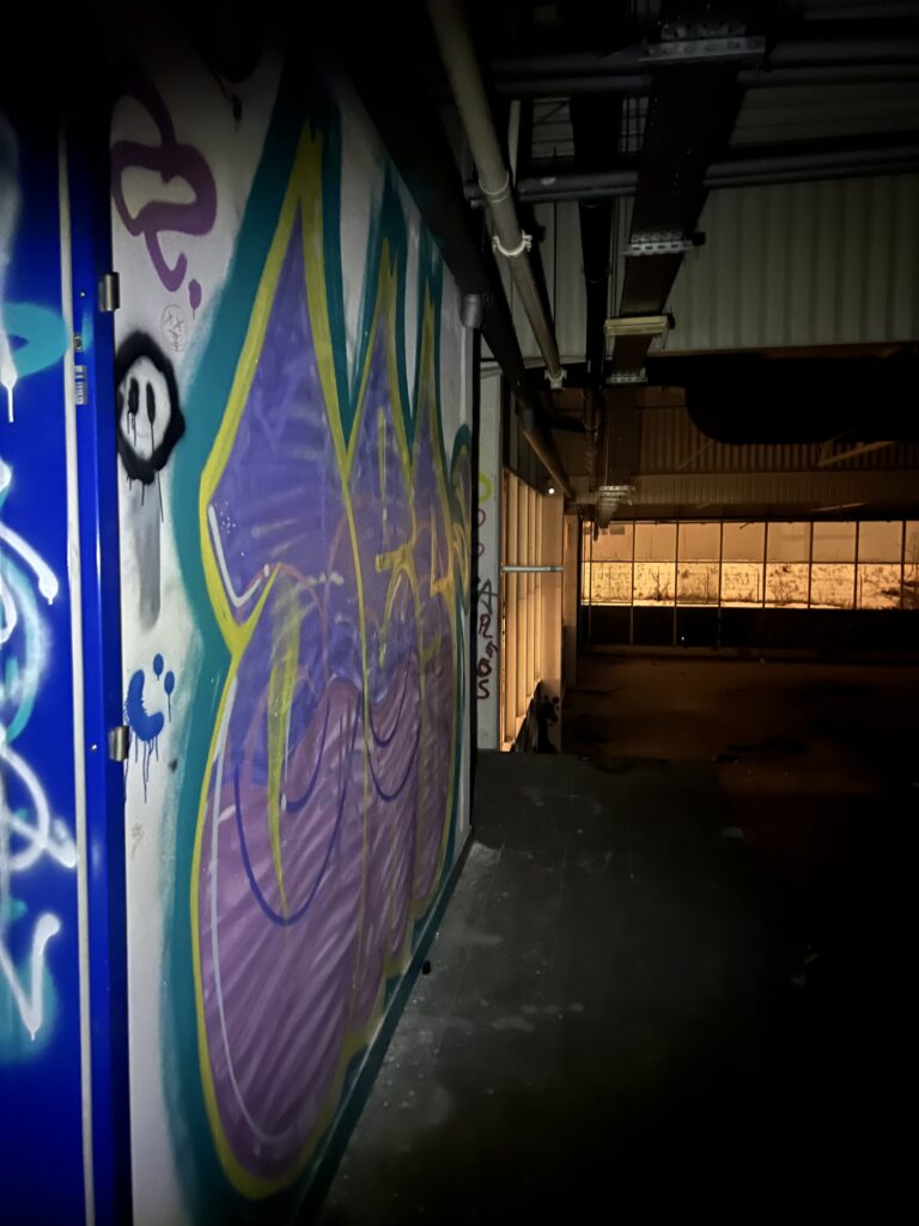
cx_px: 460
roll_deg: -0.4
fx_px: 920
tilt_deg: -4.4
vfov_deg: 67.3
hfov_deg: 53.1
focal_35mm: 26
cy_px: 613
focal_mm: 5.7
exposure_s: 1/2
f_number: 1.5
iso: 1600
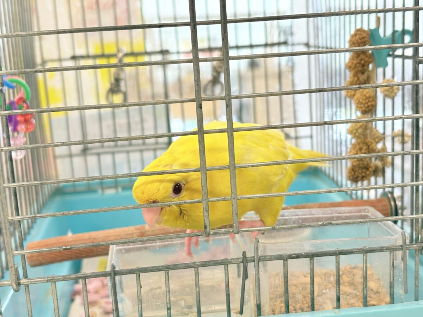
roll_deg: +3.0
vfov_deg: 28.0
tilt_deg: -11.1
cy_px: 158
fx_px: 635
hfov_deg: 36.8
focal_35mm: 52
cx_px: 212
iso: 80
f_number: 1.6
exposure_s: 1/100
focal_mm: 5.96
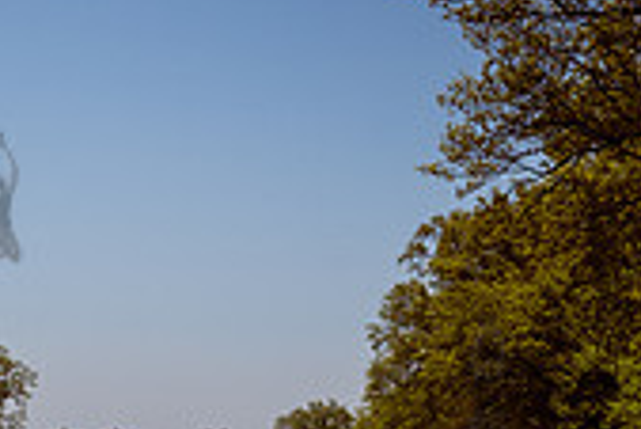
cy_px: 564
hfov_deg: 16.7
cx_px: -4
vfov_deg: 11.2
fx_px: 2138
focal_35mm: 120
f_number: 5.6
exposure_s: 1/1600
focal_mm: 35
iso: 200
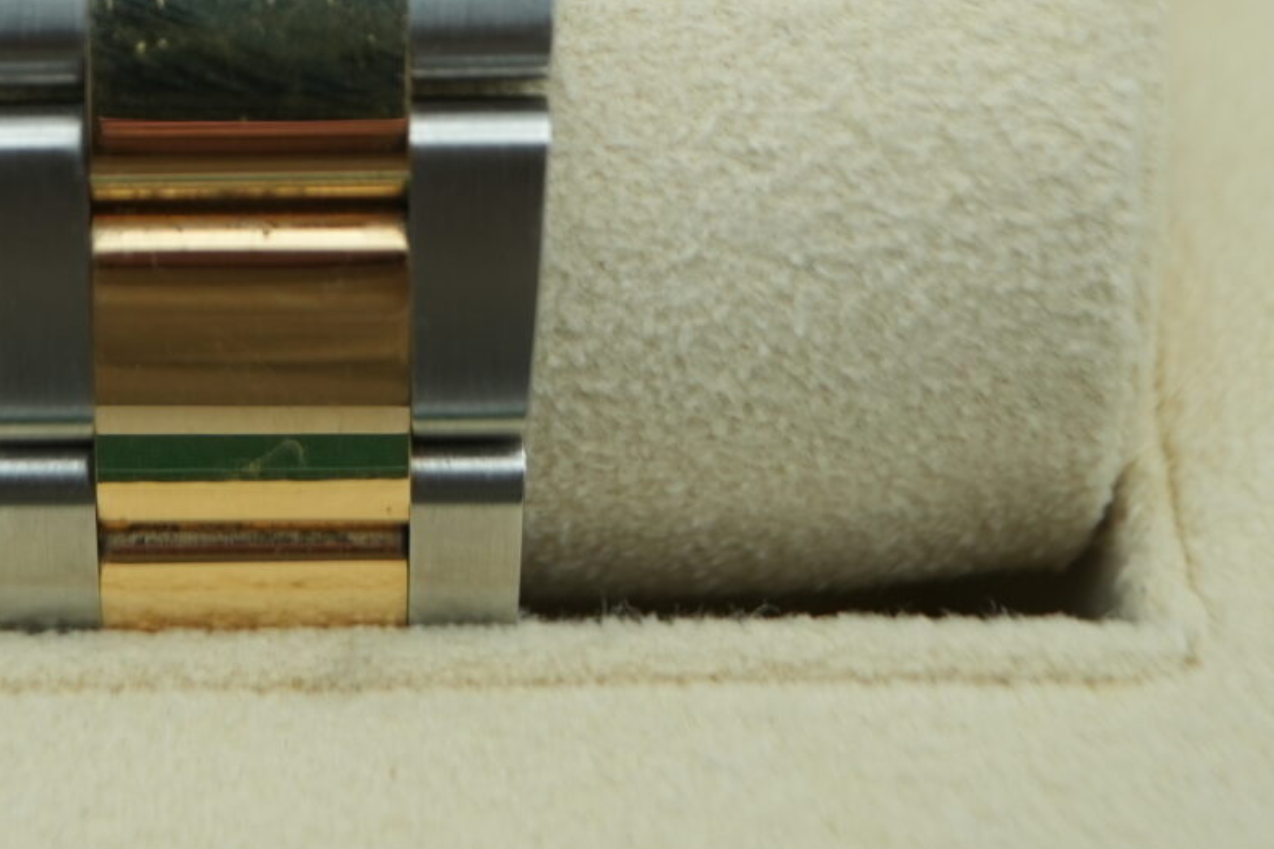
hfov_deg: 17.8
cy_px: -456
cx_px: 276
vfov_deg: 11.5
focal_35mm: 114
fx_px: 4034
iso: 400
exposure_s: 1/250
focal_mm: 35
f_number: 5
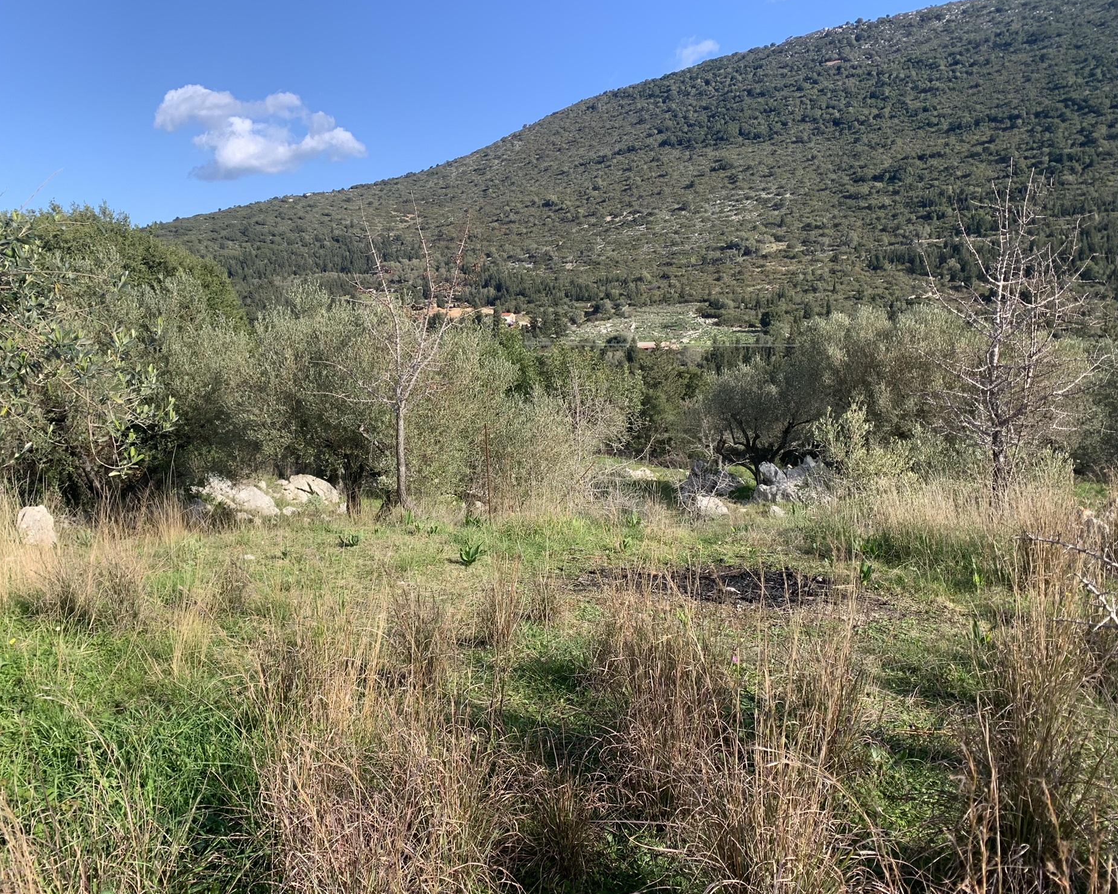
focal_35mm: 28
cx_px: 516
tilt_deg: -8.0
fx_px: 927
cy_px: 458
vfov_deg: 51.5
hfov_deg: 62.1
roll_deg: +1.1
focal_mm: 4.25
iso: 25
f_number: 1.8
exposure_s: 1/1136
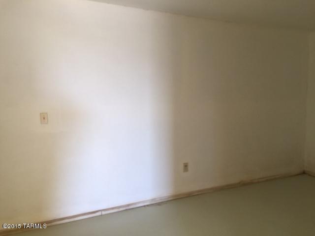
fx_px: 264
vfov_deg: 48.2
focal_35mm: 29
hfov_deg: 61.7
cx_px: 158
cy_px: 118
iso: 32
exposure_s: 1/30
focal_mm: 4.15
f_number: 2.2
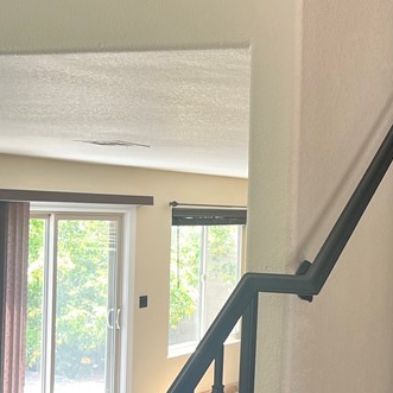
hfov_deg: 22.9
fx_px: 912
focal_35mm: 71
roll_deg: -2.1
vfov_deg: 24.3
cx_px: 432
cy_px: 228
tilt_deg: -0.4
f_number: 1.5
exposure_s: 1/113
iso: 125
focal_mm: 5.7
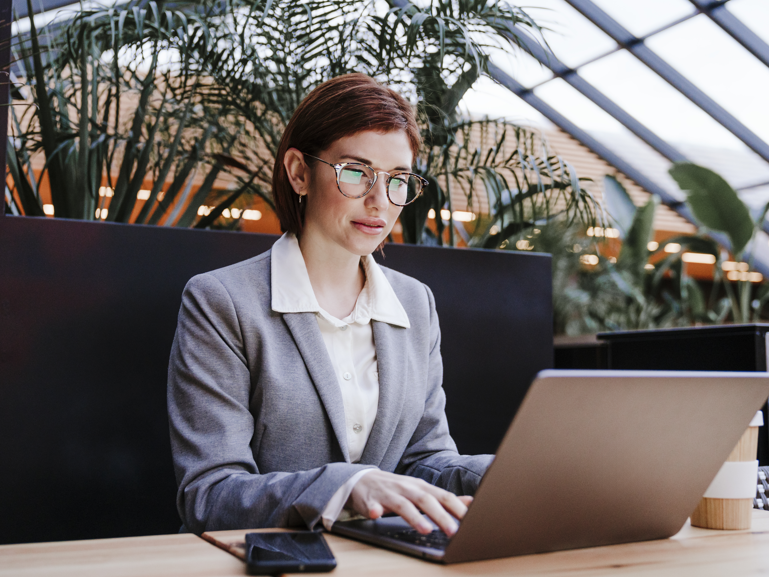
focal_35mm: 42
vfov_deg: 34.4
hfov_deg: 44.8
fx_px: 933
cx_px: 373
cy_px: 287
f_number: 2.8
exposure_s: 1/160
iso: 1600
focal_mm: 38
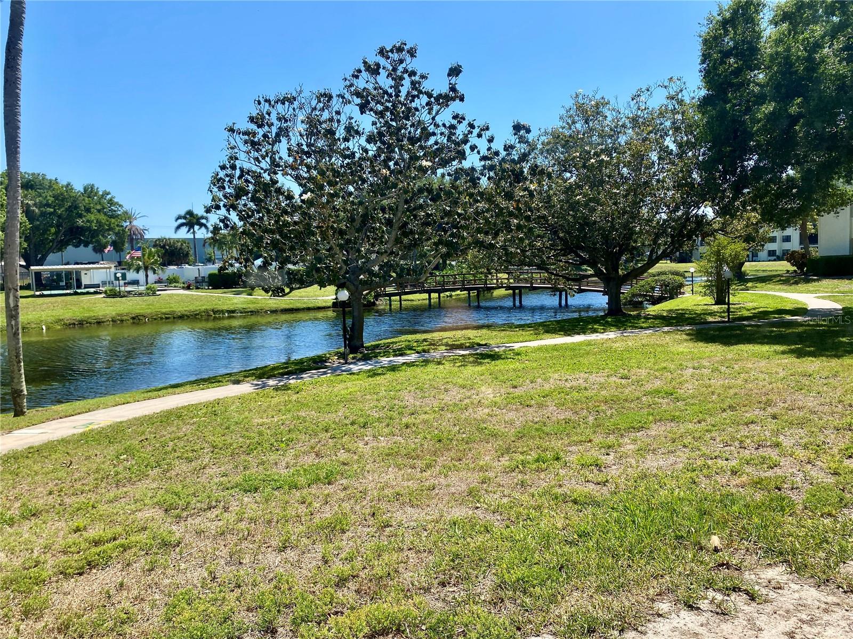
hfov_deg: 67.3
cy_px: 320
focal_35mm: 26
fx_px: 641
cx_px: 426
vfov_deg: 53.1
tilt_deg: -4.5
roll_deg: +1.5
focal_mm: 4.25
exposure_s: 1/2066
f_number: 1.8
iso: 32
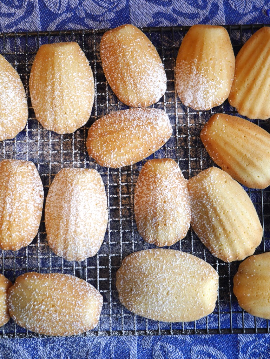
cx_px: 135
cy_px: 180
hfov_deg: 29.1
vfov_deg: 38.2
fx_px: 520
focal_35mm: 50
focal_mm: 25
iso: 320
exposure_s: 1/60
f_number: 5.3
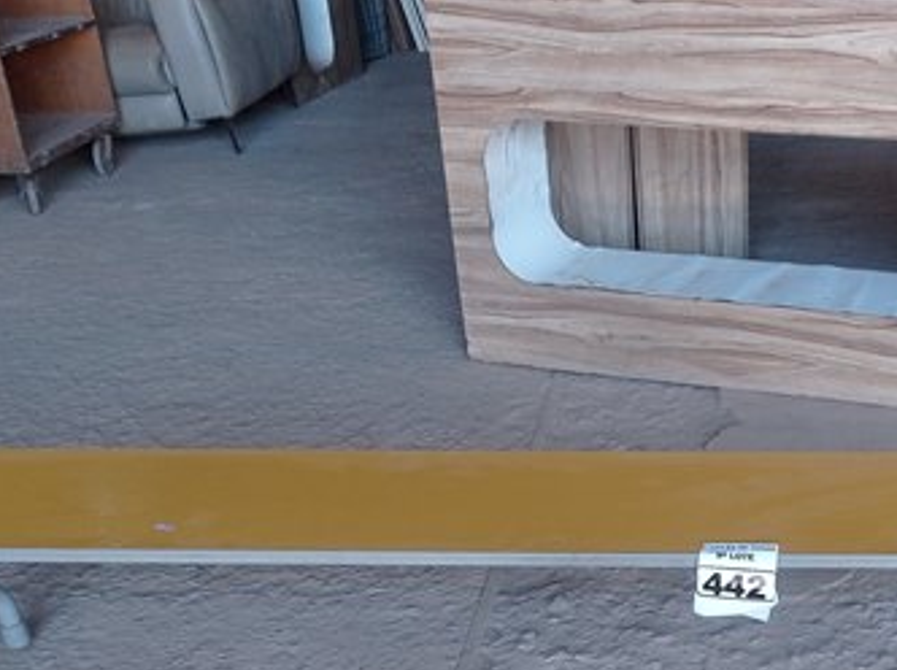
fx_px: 1397
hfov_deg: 34.6
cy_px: 644
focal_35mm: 54
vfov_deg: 25.8
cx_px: 705
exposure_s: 1/120
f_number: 1.79
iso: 198
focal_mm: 4.7
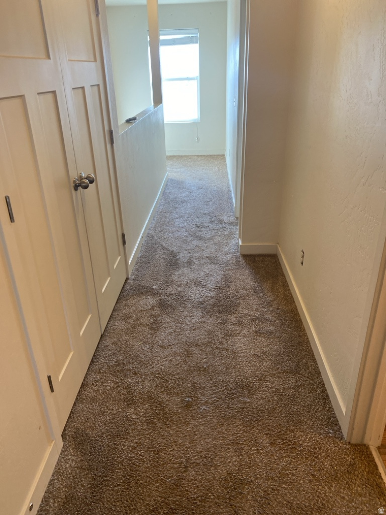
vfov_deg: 67.3
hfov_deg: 53.1
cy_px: 258
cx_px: 193
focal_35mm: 26
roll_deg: +4.0
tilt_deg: -20.5
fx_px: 387
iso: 80
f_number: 1.8
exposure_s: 1/60
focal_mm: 4.25
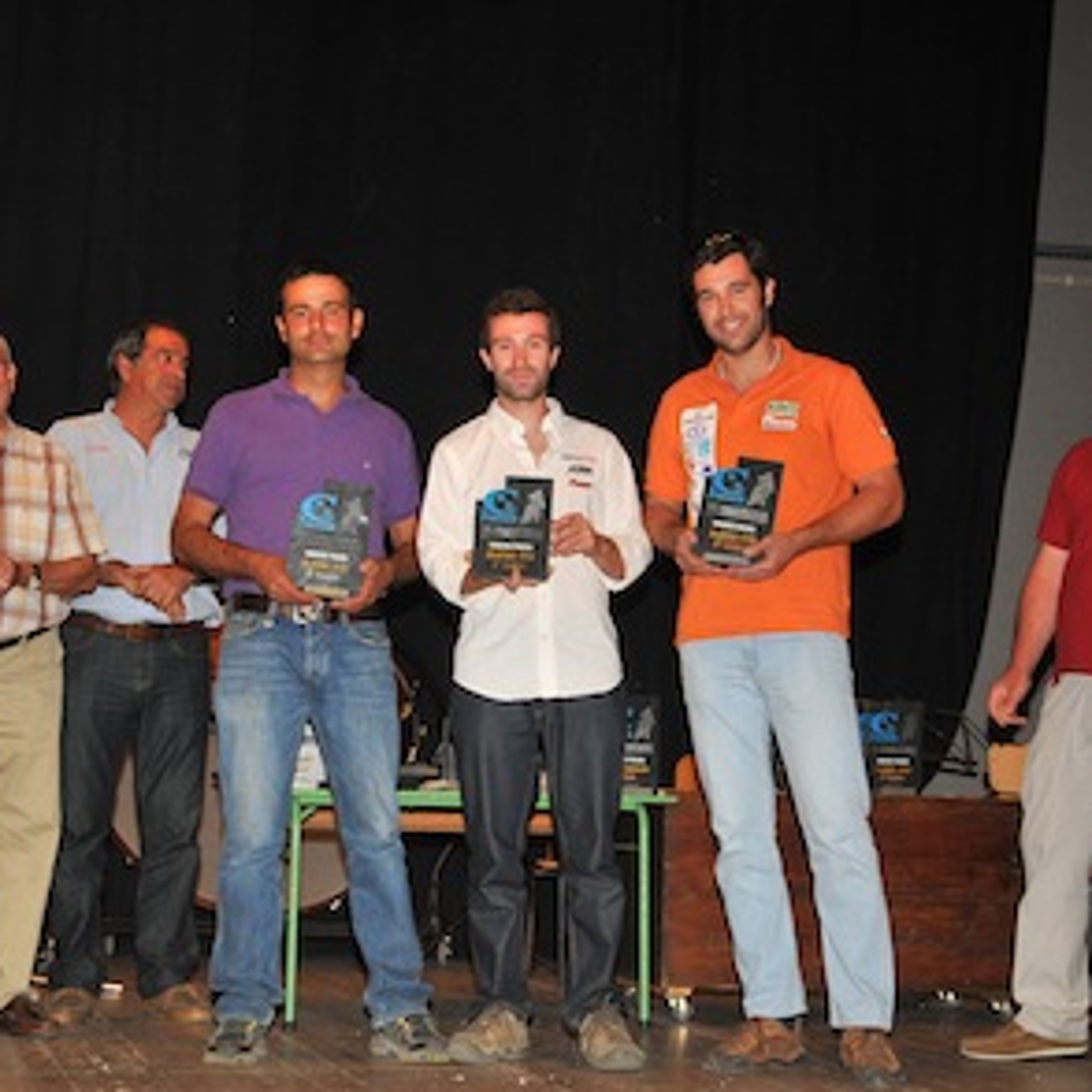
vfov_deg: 23.4
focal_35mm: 74
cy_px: 548
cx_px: 557
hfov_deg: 23.4
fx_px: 2641
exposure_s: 1/125
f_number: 5
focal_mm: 38
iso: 400
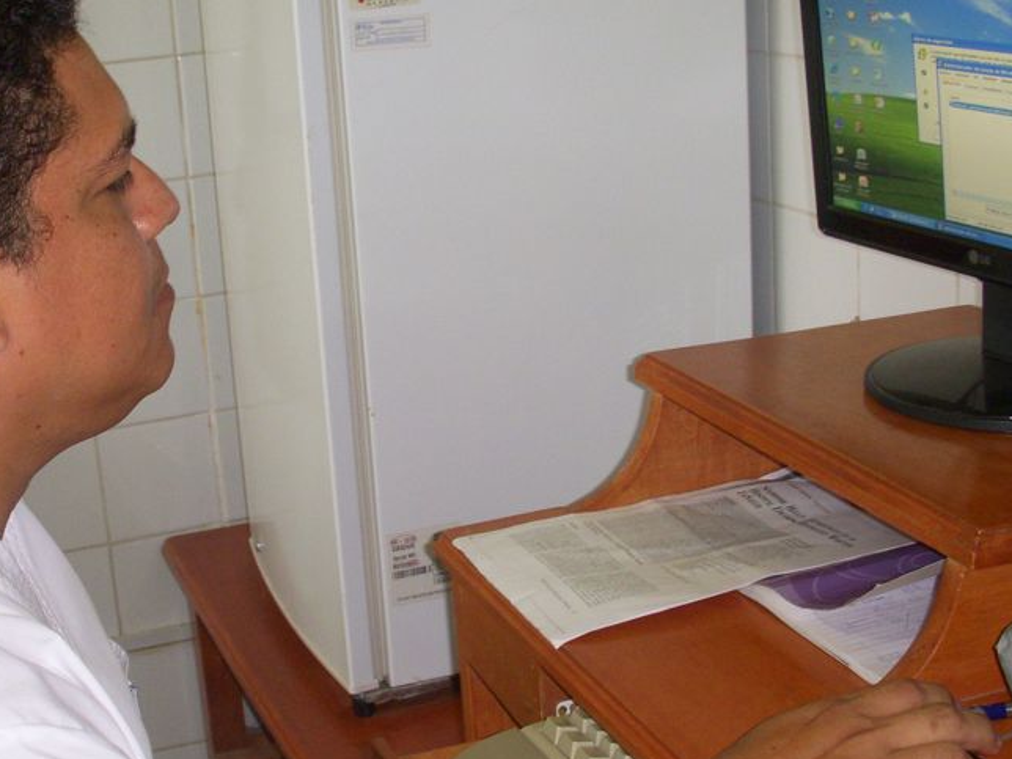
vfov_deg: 24.8
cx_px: 440
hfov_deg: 32.7
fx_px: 1725
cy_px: 426
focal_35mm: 59
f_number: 3.3
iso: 200
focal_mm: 6.3
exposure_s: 1/20
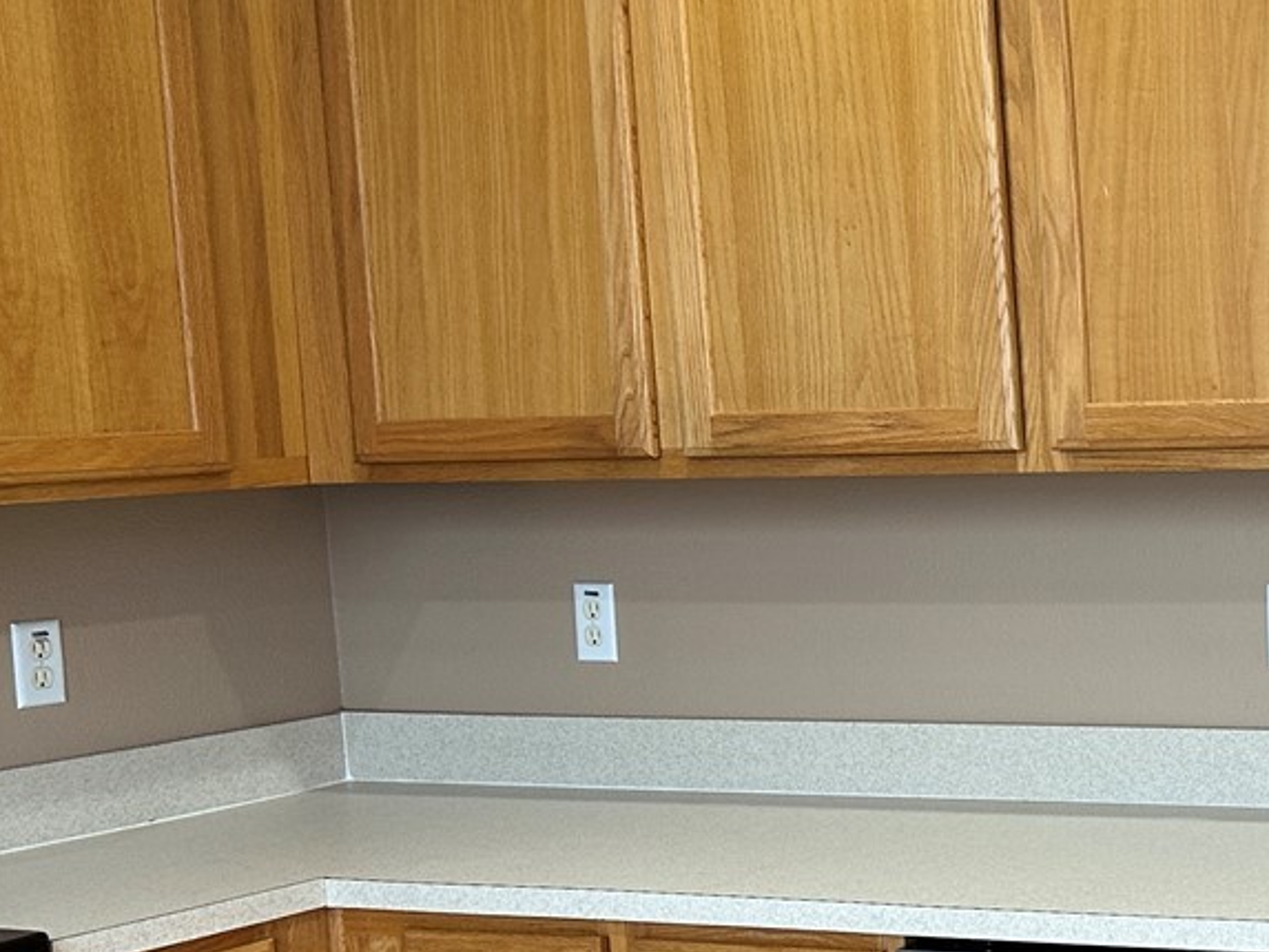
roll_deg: +1.1
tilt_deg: -5.3
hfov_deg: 25.3
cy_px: 602
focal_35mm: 67
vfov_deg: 21.9
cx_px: 1612
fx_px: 2457
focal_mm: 6.86
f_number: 1.78
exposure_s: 1/60
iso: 125
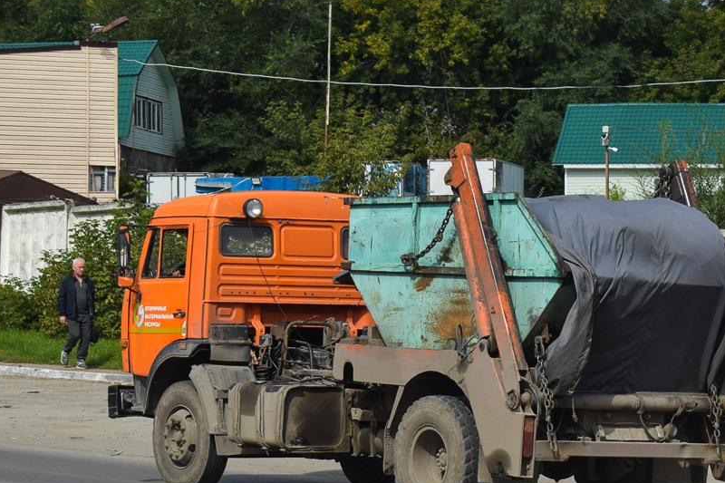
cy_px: 248
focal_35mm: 124
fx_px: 2492
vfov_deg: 11.1
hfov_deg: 16.6
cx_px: 390
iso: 200
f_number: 7.1
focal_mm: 55
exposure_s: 1/1250
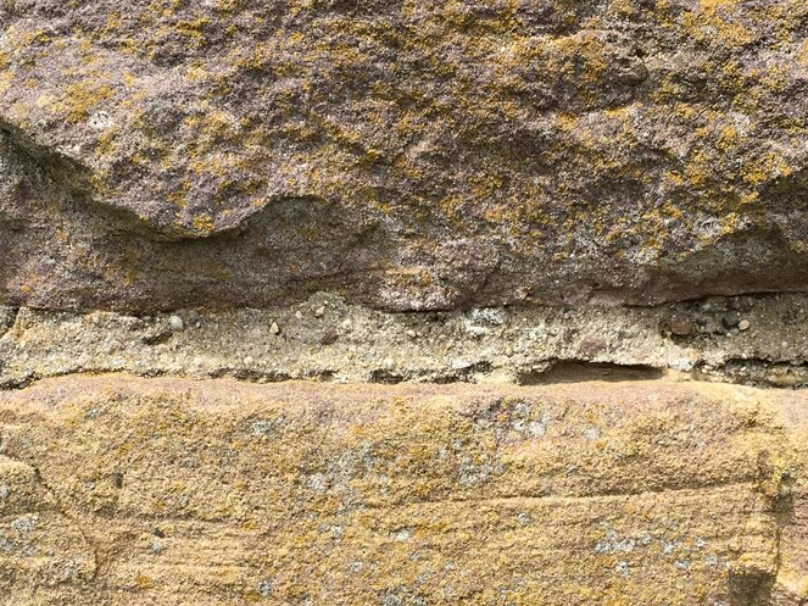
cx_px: 423
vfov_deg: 20.6
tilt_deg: -0.1
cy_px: 546
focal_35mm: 70
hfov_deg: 27.8
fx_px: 1634
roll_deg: +1.7
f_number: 2.2
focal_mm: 4.15
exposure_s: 1/1304
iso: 25
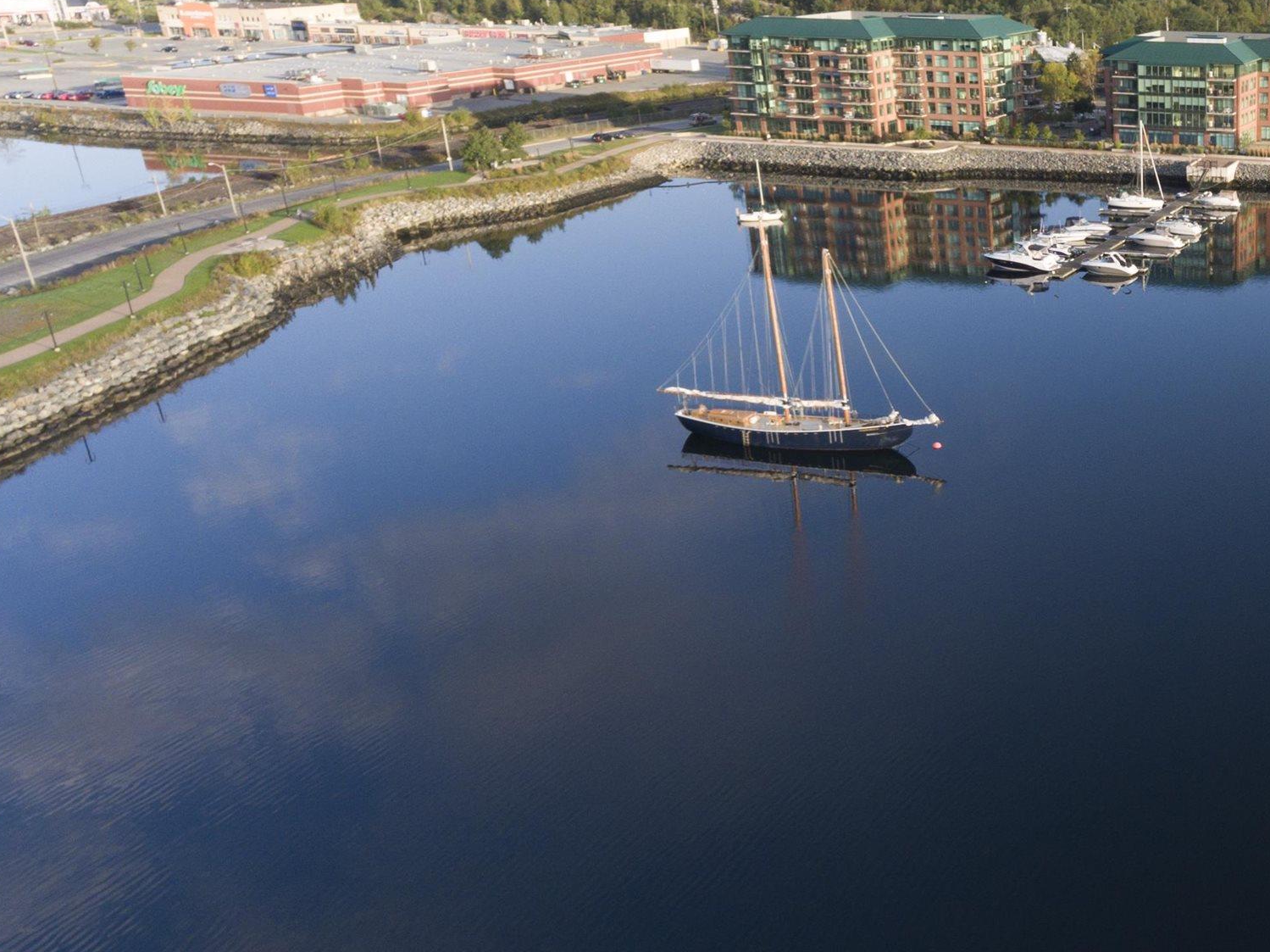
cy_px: 544
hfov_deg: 40.1
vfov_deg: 35.1
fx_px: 1504
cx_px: 1278
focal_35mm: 41
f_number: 2.8
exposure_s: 1/340
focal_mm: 3.61
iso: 100
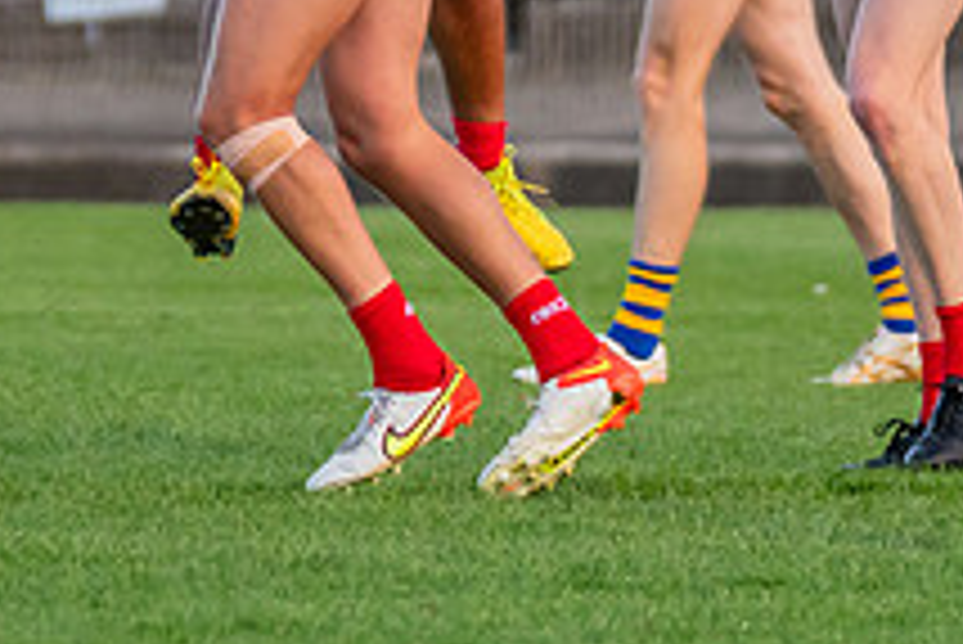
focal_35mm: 1297
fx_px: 34717
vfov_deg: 1.1
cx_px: 576
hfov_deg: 1.6
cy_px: -191
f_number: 4
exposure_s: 1/1250
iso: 1250
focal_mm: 270
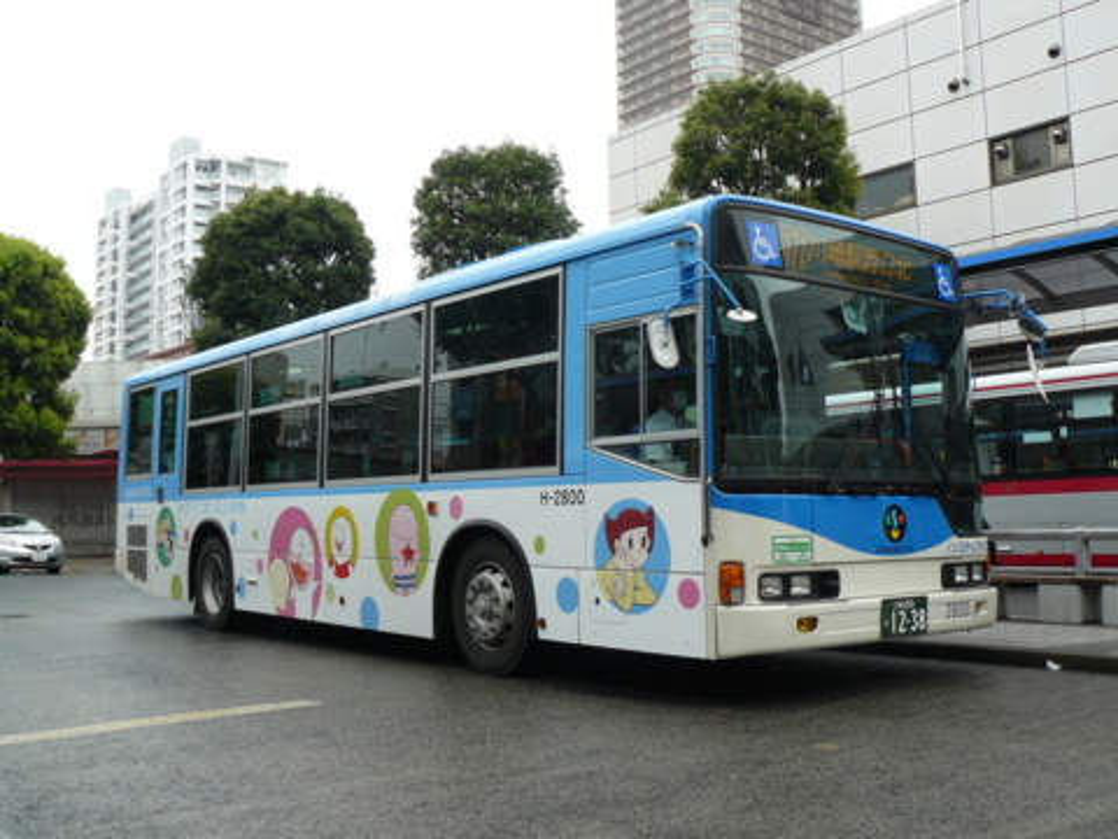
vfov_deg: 39.7
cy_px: 420
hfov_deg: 51.4
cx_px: 559
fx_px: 1163
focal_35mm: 36
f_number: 4
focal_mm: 6
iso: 100
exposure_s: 1/125
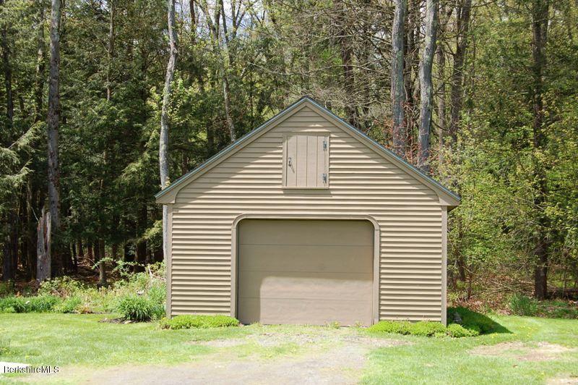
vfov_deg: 23.7
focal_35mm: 57
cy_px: 192
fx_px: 914
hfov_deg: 35.1
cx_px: 289
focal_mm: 38
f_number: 7.1
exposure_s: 1/200
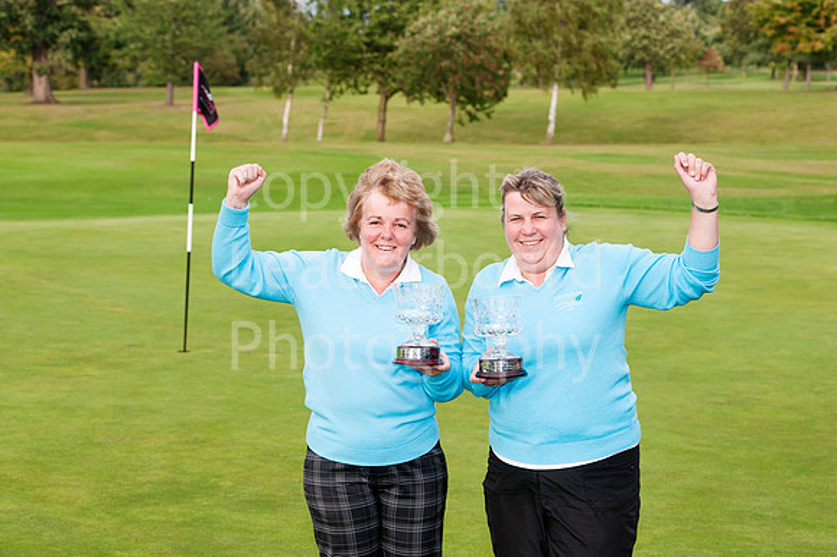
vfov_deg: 15.2
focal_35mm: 90
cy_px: 278
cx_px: 418
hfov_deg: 22.6
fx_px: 2091
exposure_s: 1/250
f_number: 8
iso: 400
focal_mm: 90
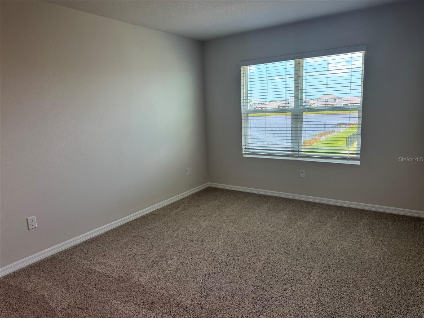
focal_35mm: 24
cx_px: 212
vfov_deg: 56.8
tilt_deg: -10.8
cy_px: 159
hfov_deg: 71.6
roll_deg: +2.6
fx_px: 294
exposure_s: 1/165
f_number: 1.78
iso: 80
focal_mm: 6.76
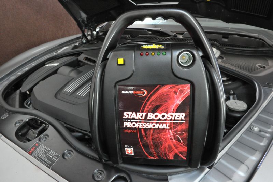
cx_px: 136
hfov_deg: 73.8
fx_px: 182
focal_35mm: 24
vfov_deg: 53.1
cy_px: 91
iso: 12800
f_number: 16
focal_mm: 24
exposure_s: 1/20
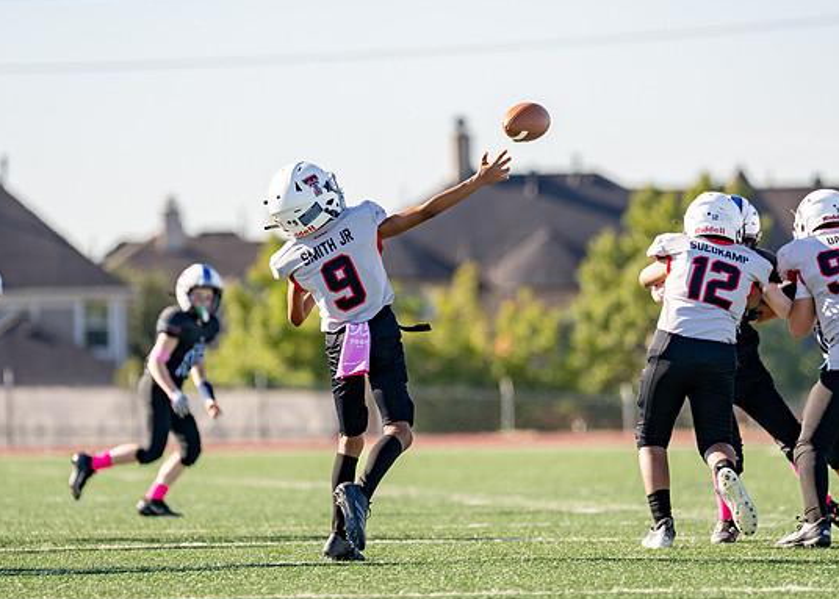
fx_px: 7840
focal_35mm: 329
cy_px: 305
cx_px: 376
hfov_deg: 6.1
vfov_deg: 4.4
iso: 160
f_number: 2.8
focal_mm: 200
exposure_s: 1/2000
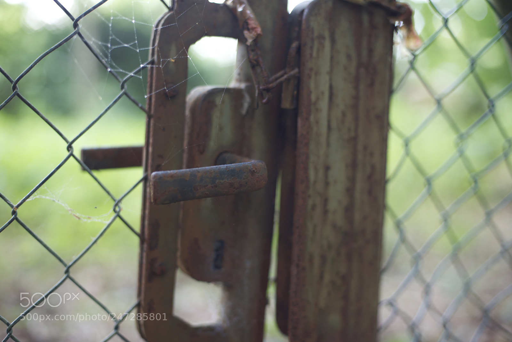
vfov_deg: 27.0
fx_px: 711
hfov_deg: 39.6
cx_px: 256
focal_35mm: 50
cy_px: 171
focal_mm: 50
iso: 400
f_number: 2.2
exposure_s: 1/30
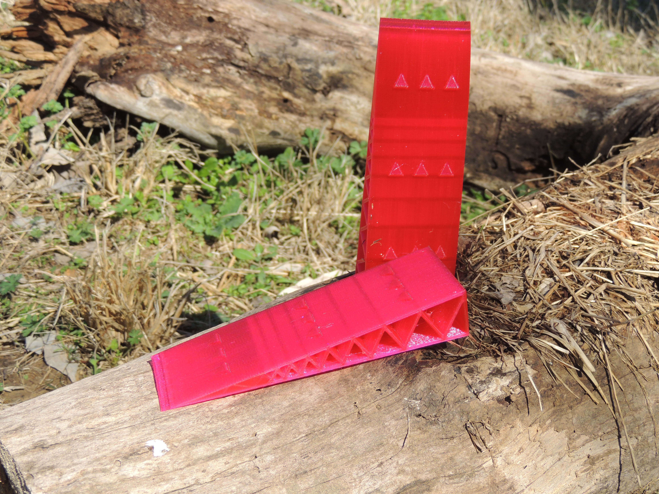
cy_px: 247
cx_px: 330
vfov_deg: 29.1
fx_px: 952
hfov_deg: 38.2
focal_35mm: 50
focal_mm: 8.9
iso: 100
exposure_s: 1/640
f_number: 3.6
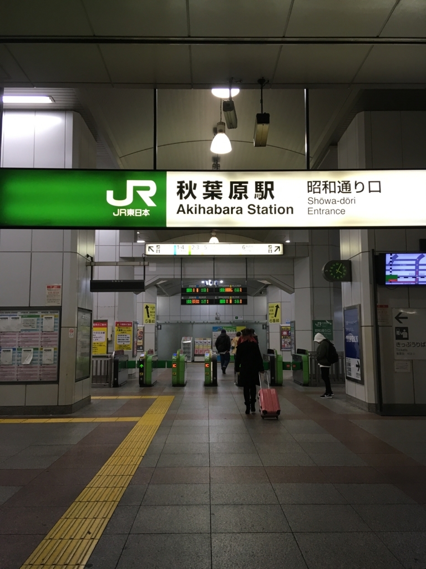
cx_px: 213
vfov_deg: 61.7
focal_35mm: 29
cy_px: 284
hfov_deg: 48.2
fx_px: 476
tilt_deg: +6.3
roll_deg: +0.3
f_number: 2.2
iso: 40
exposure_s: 1/30
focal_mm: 4.15
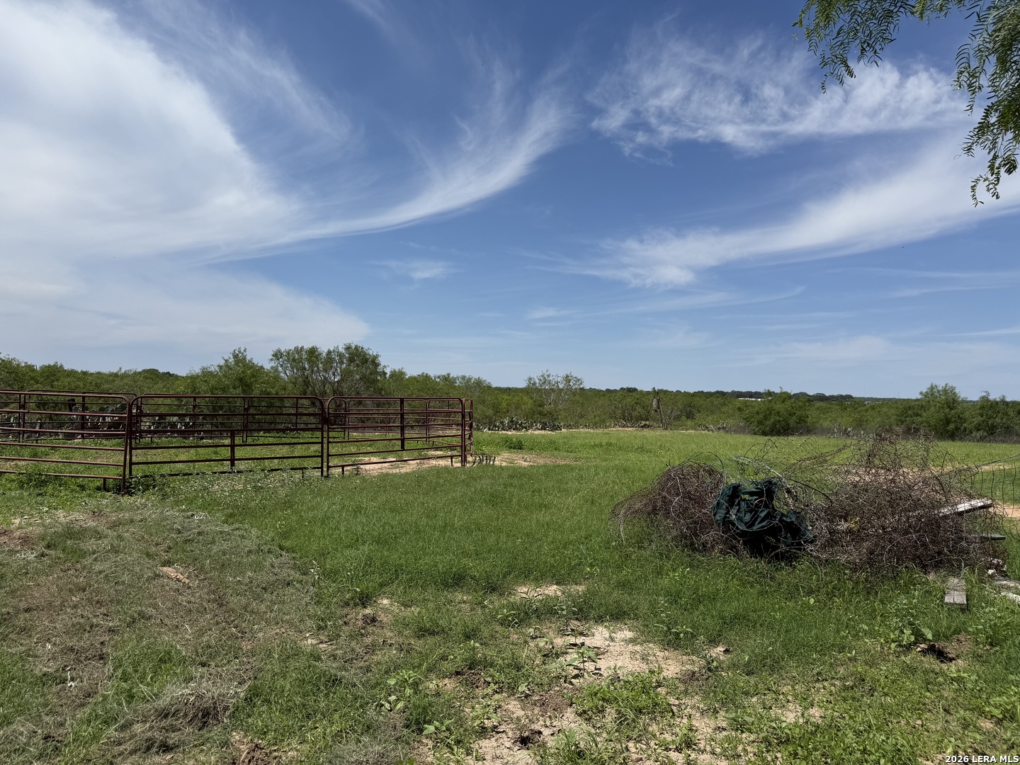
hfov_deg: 71.6
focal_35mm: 24
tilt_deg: +0.3
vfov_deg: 56.8
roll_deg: -2.1
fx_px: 707
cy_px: 382
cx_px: 510
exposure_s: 1/8130
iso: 80
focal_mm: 6.76
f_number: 1.78
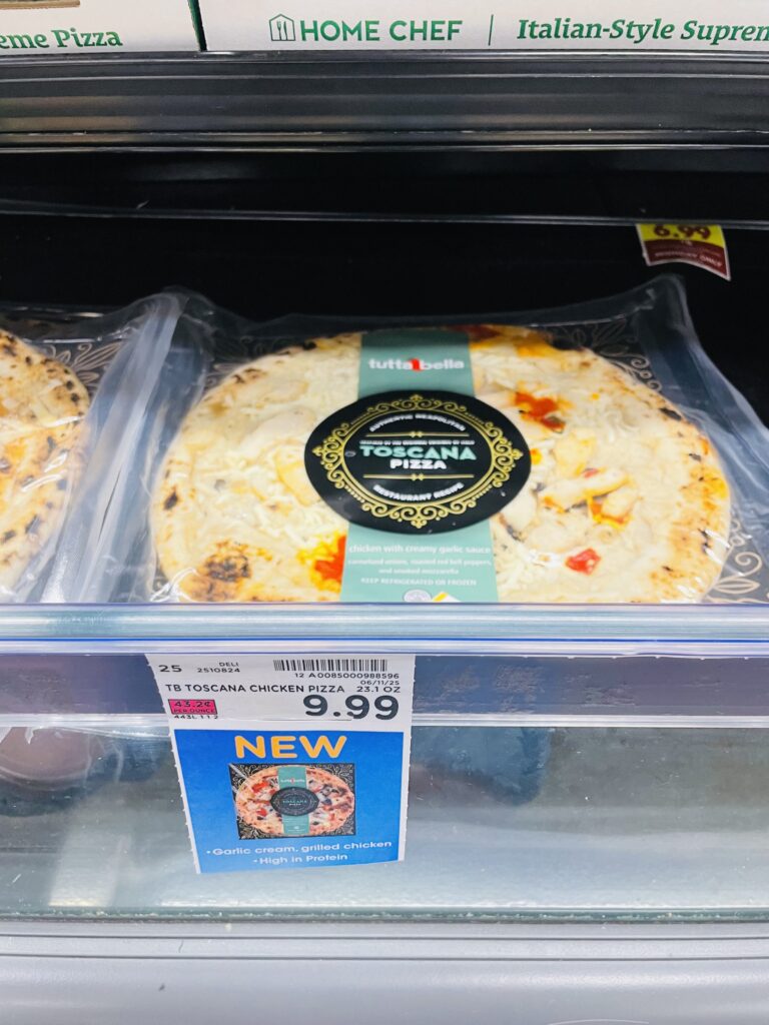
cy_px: 512
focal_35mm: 26
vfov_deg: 67.3
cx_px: 384
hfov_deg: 53.1
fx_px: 770
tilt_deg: -42.1
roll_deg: -0.4
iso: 80
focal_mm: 4.2
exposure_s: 1/60
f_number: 1.6
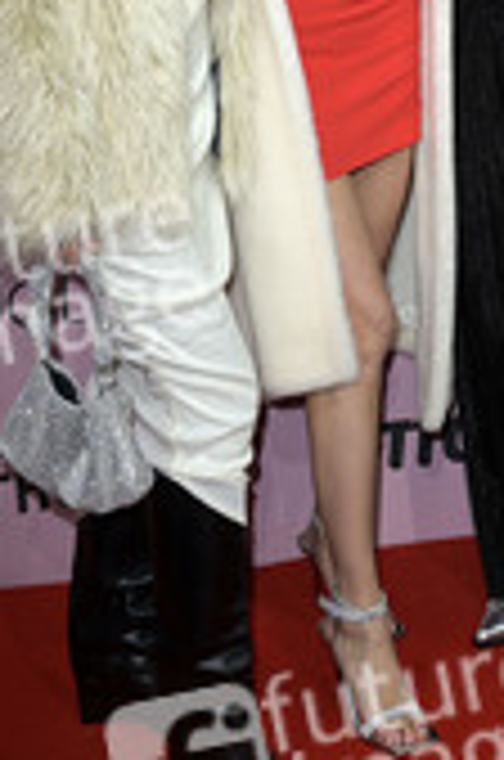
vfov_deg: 23.9
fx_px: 1750
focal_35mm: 83
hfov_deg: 16.2
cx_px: 468
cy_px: 76
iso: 640
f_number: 5.6
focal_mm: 35
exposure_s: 1/250
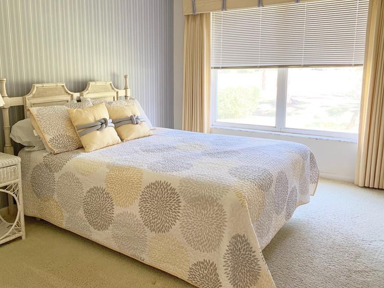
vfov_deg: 45.4
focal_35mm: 31
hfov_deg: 58.2
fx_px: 344
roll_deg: +1.0
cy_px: 127
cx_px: 166
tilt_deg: -9.9
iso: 100
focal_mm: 4.25
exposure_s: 1/60
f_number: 1.8
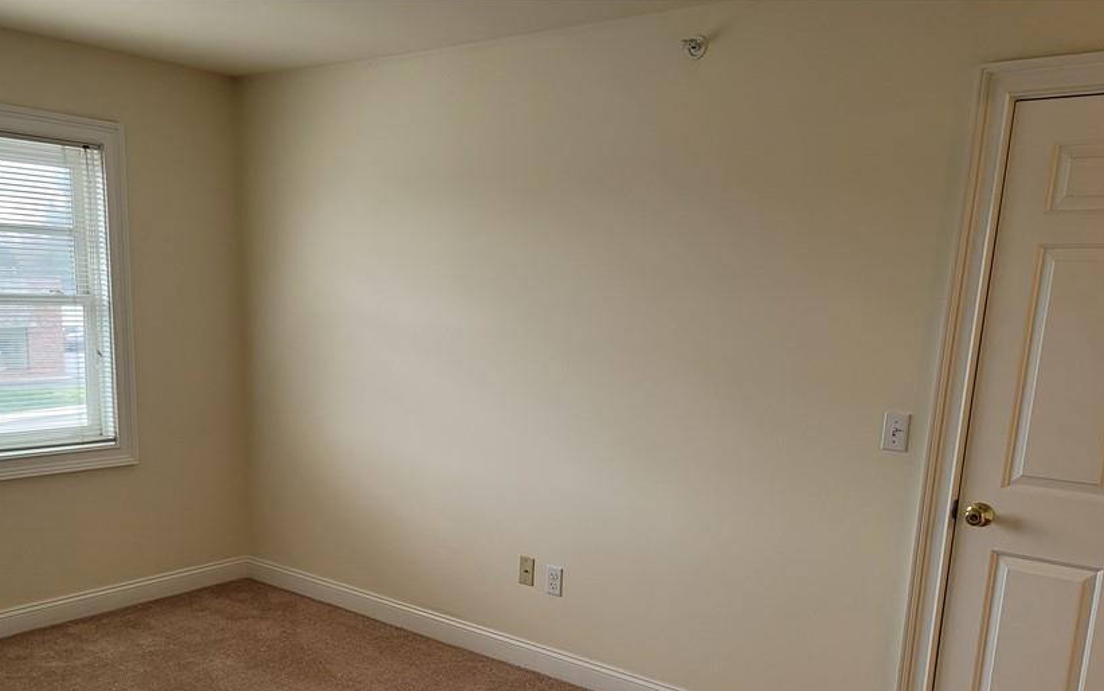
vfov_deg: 37.5
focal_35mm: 33
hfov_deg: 57.8
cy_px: 511
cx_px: 463
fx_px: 993
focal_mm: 7
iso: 200
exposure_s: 1/120
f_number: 1.8
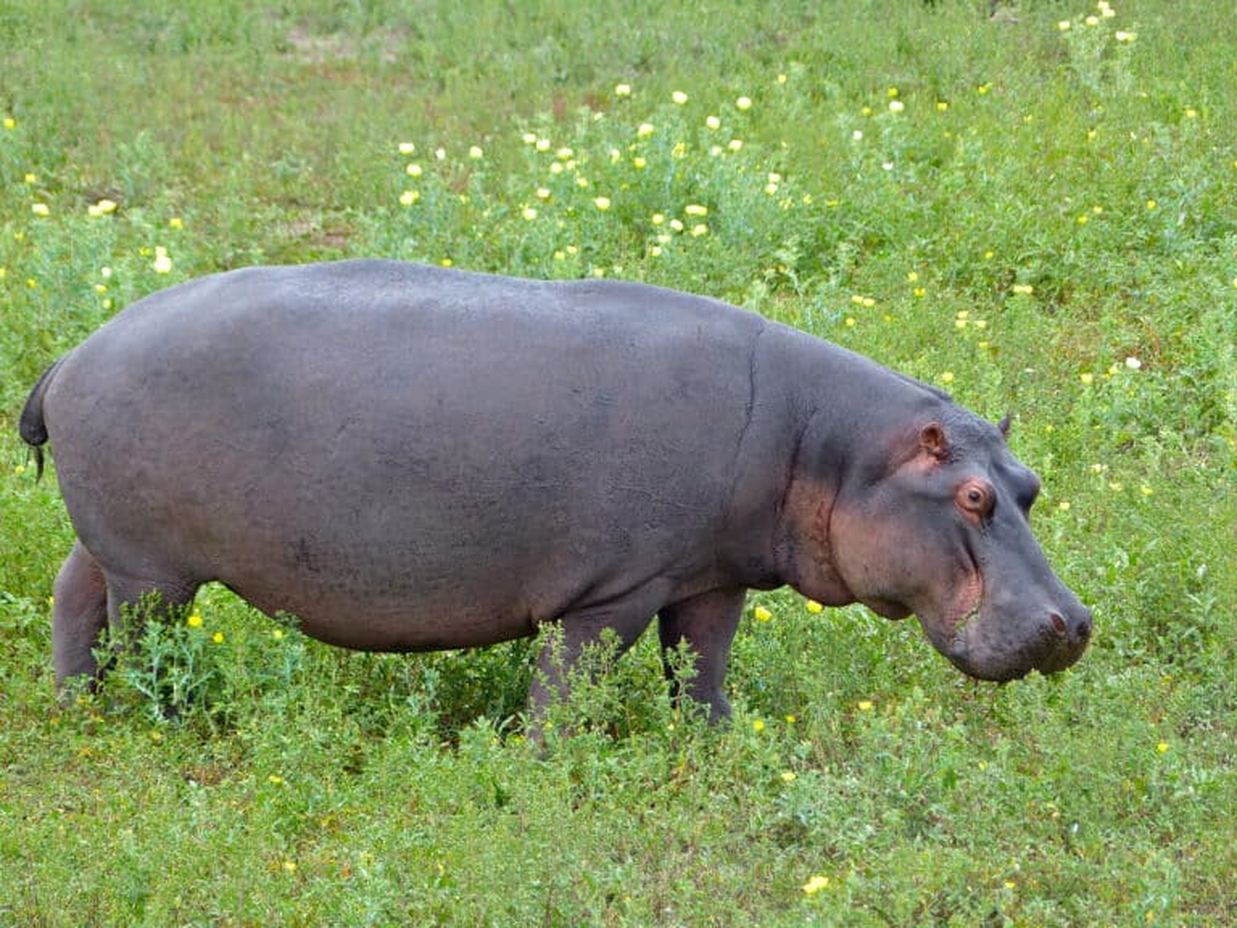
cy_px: 464
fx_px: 14258
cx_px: 618
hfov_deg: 5.0
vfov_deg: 3.7
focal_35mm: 399
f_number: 2.8
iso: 100
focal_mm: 71.8
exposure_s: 1/160
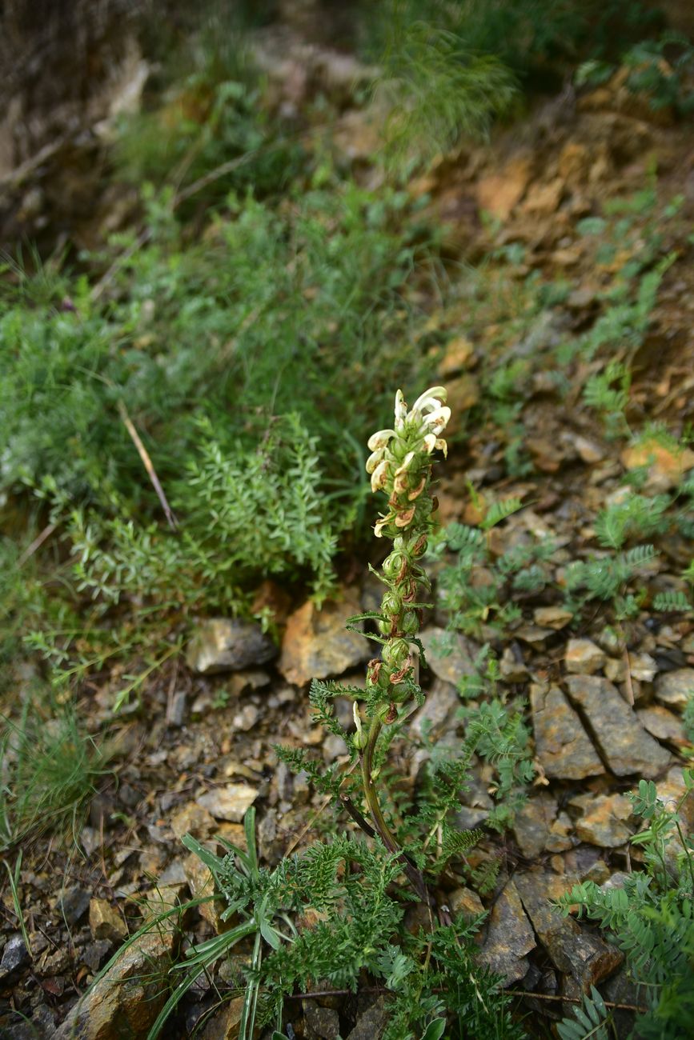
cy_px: 520
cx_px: 347
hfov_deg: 27.0
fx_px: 1445
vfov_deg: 39.6
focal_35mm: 50
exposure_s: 1/500
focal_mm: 50
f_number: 2.8
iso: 250
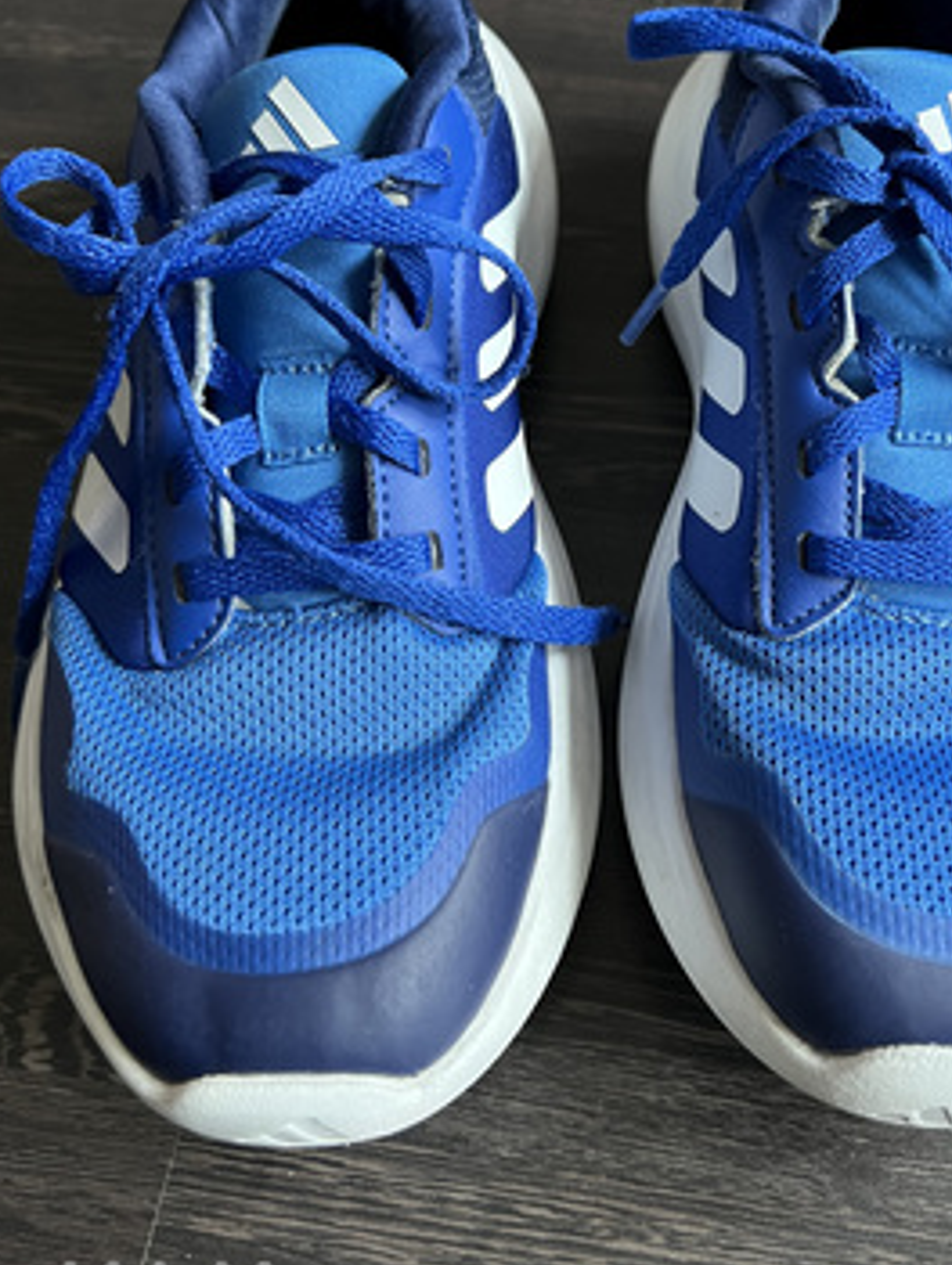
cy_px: 519
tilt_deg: -53.4
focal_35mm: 37
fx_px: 1354
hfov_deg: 38.5
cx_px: 590
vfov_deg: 49.8
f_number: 1.5
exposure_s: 1/45
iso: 500
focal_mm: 5.7
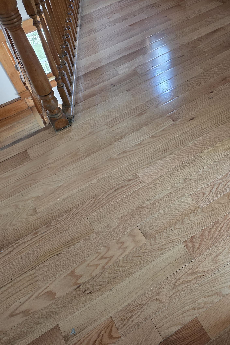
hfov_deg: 49.4
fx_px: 249
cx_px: 133
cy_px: 186
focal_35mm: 26
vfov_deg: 69.3
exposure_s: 1/120
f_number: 1.7
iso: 500
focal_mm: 6.25
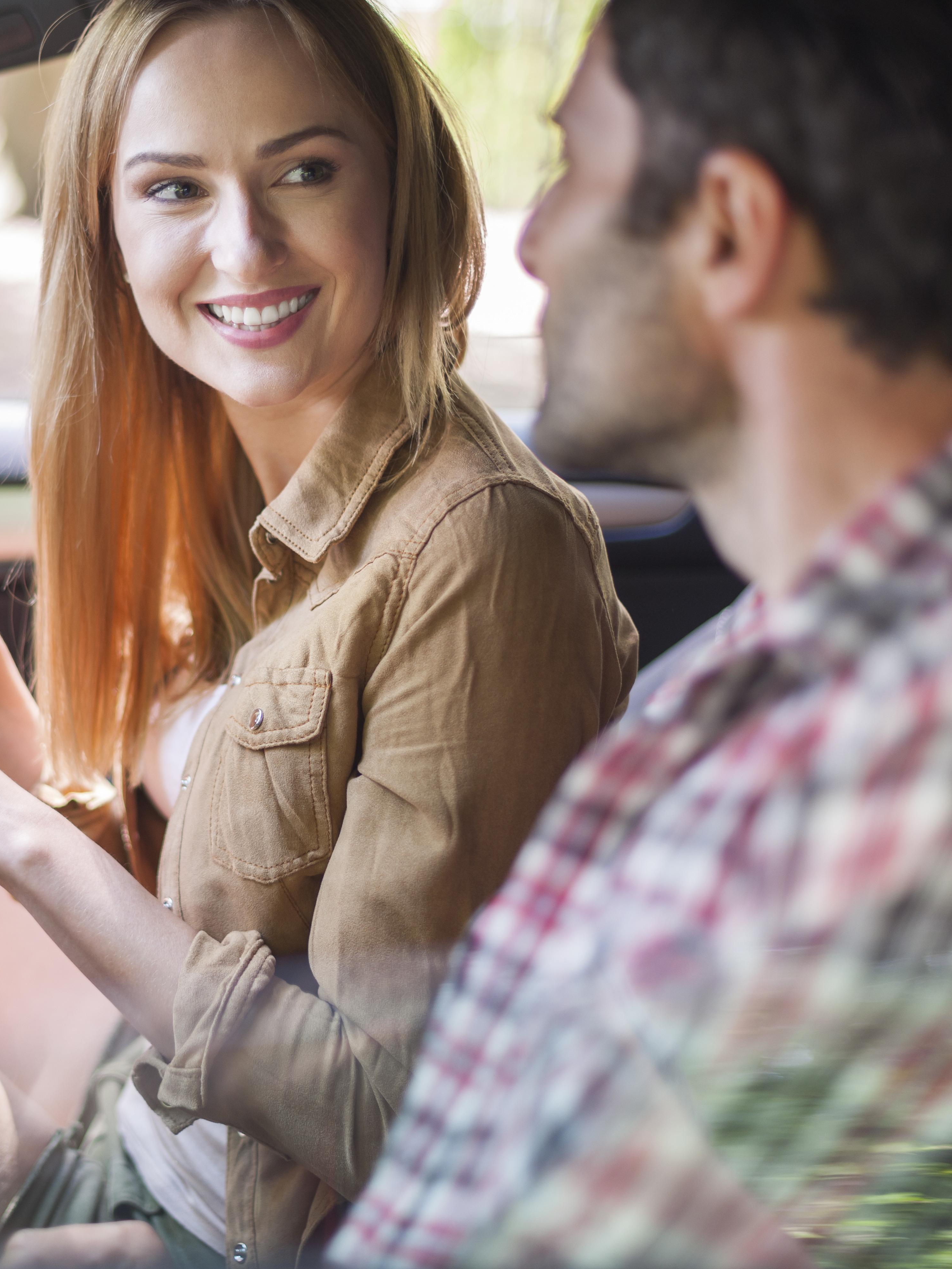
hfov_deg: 19.9
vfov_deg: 26.7
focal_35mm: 73
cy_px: 631
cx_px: 177
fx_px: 2677
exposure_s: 1/100
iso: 160
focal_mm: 50
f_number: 1.8
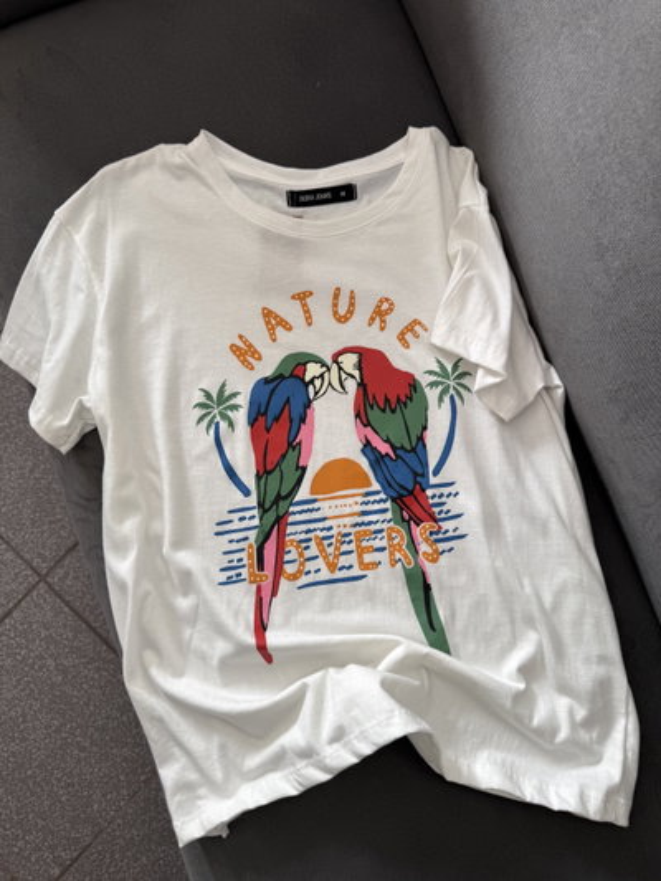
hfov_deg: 56.8
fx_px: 611
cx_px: 330
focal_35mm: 24
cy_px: 440
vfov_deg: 71.6
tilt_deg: -82.1
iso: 64
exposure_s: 1/214
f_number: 1.78
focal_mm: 6.76
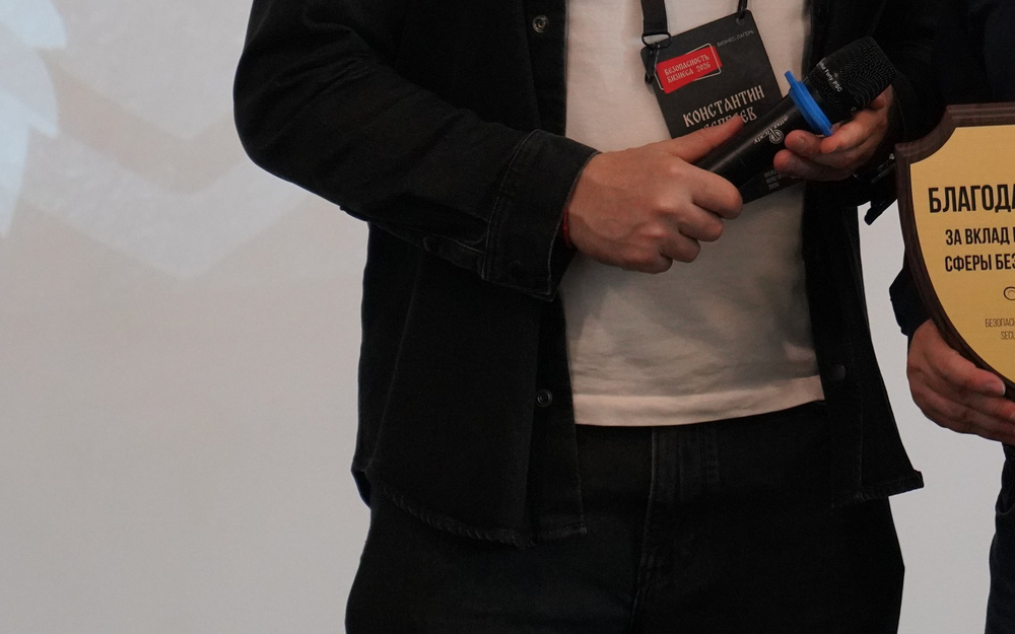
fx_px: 4620
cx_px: 934
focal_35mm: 167
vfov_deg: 7.7
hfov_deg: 12.4
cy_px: -231
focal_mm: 64
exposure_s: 1/160
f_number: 4
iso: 4000
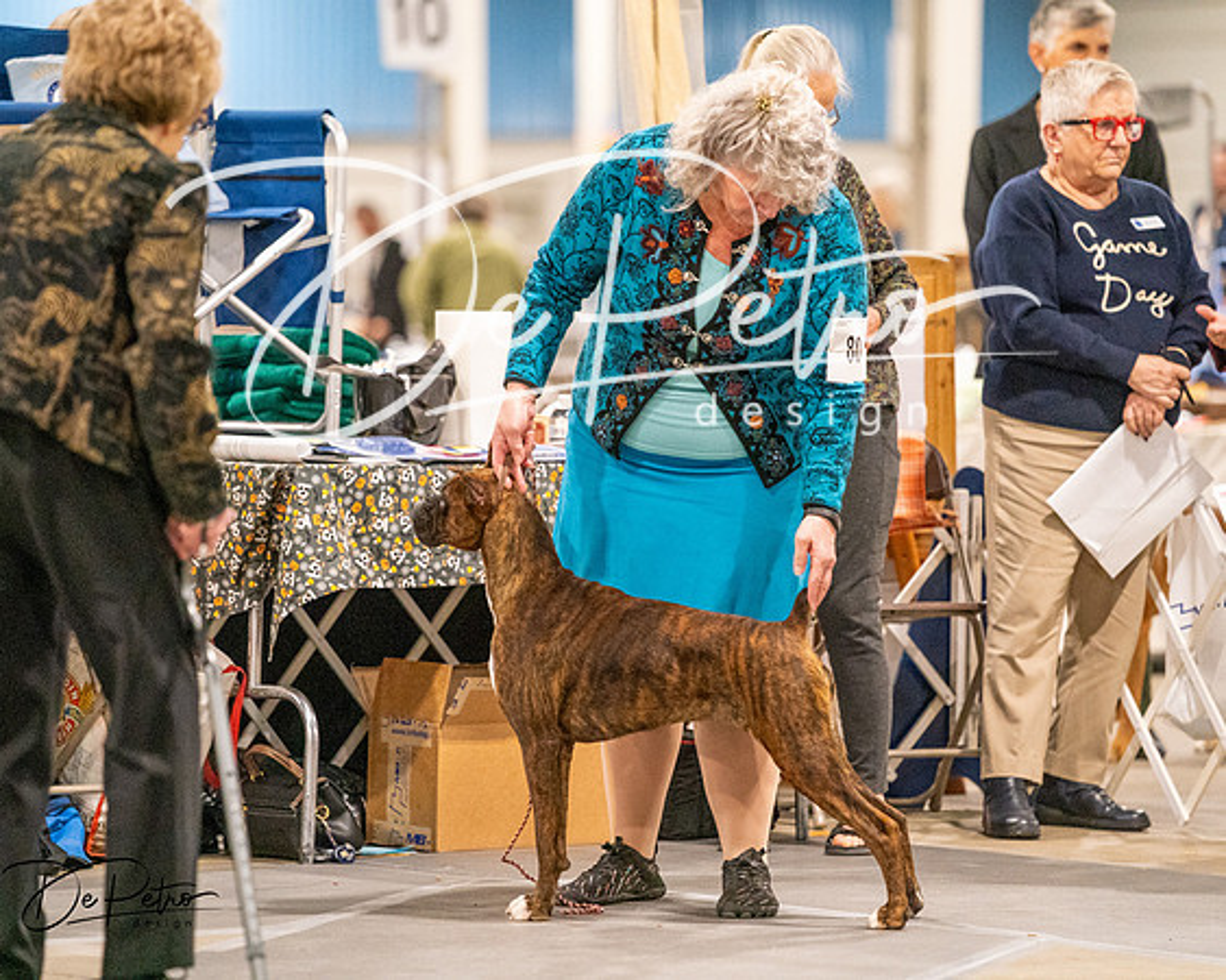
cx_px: 613
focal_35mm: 222
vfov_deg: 7.0
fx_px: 8047
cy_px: 490
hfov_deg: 8.7
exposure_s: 1/250
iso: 6400
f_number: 3.5
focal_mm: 197
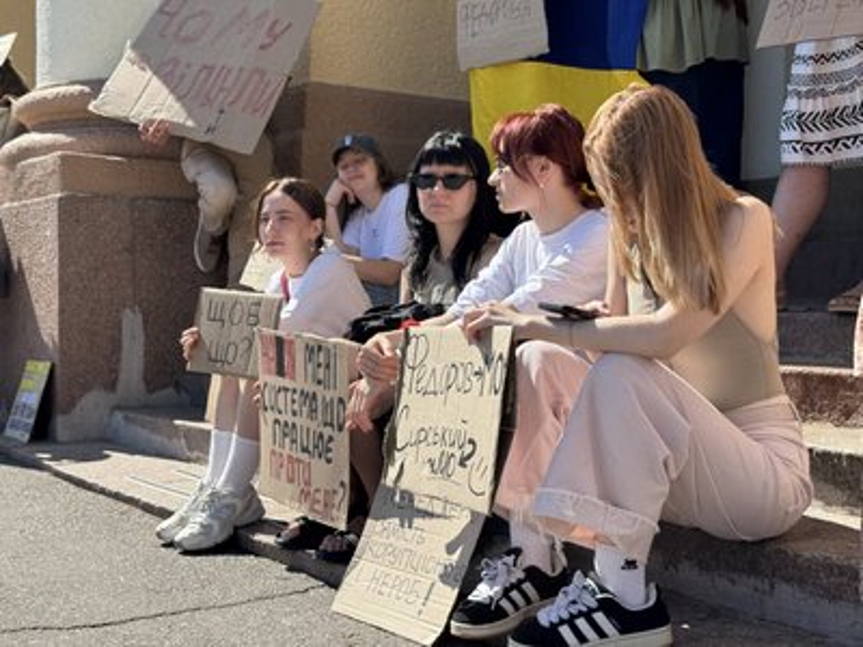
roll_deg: -0.5
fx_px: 1197
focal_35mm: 48
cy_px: 324
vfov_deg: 30.3
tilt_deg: -1.5
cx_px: 432
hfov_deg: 39.7
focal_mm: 6.76
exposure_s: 1/2833
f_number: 1.78
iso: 64
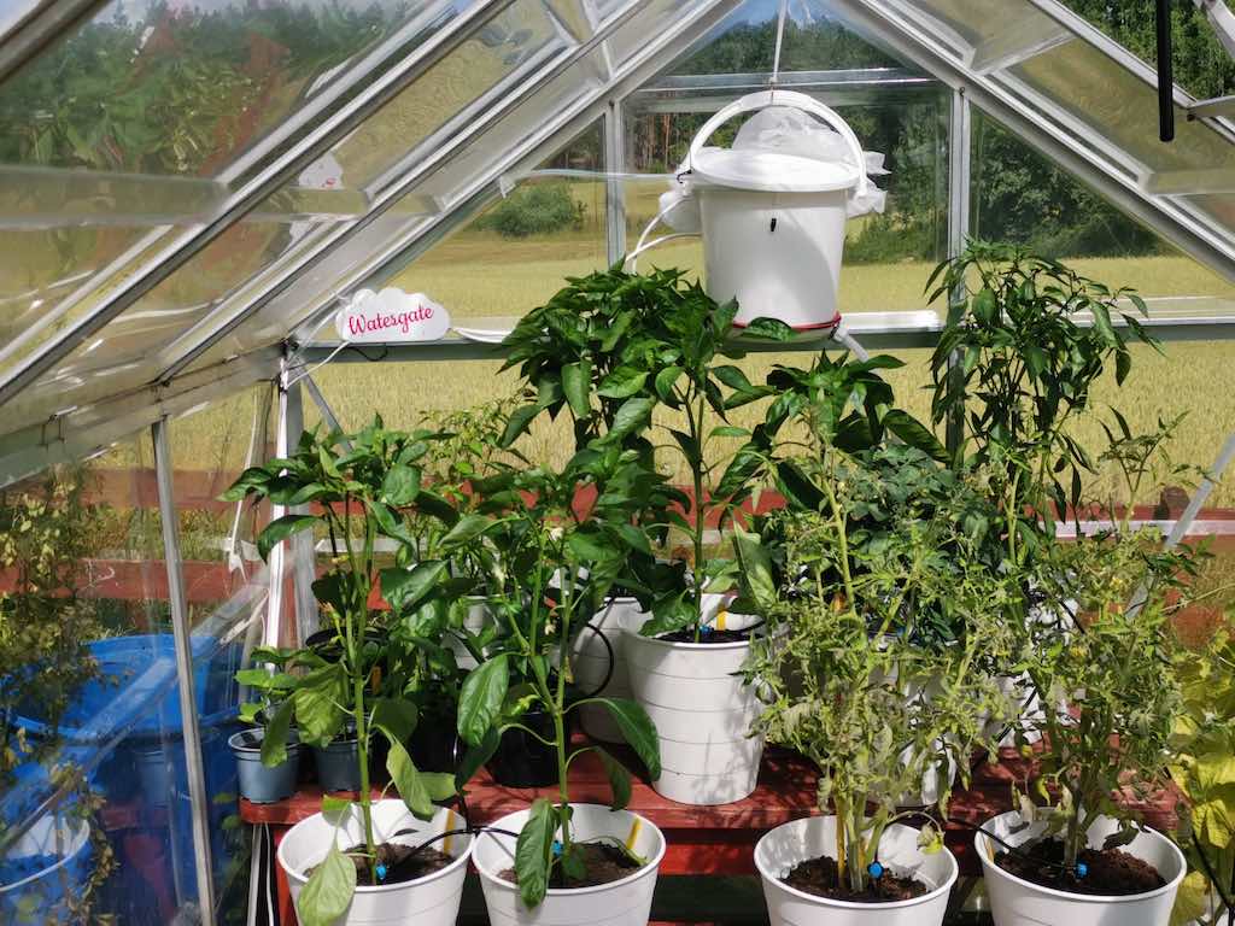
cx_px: 618
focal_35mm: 38
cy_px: 463
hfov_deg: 49.0
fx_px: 1356
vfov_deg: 37.7
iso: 50
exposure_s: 1/3497
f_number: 1.8
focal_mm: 5.58
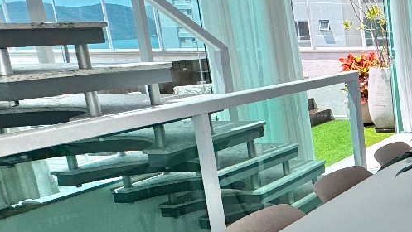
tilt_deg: -9.2
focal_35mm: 46
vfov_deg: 26.0
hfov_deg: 28.8
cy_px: 113
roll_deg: +1.1
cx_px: 614
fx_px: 503
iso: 40
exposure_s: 1/610
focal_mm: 2.22
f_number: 2.2
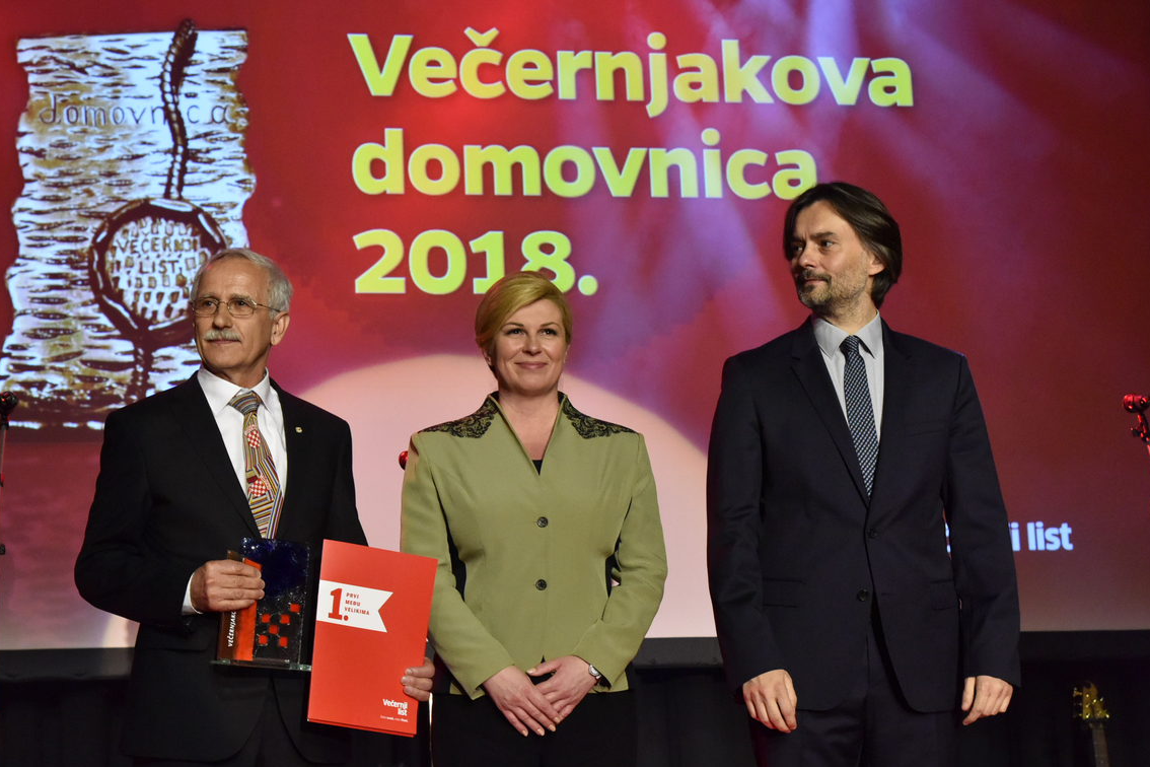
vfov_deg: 19.5
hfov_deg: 28.8
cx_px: 524
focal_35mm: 70
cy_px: 408
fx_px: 2236
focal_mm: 62
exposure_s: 1/200
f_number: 7.1
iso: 6400
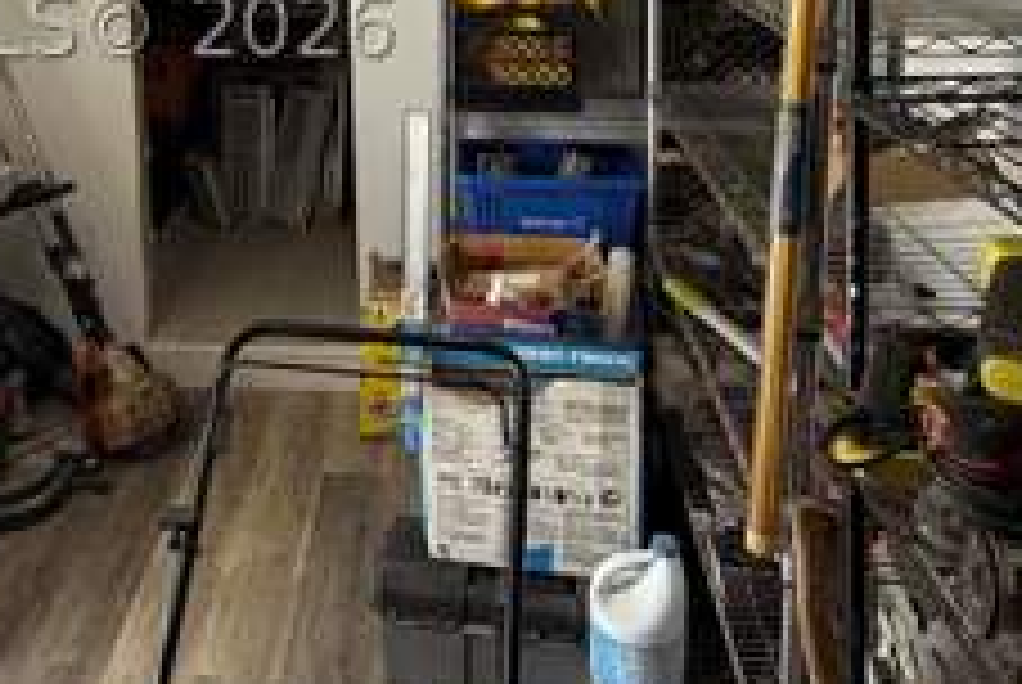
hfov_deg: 46.1
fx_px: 1165
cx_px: 288
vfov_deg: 30.8
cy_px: 27
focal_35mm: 41
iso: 80
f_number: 2.2
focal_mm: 2.22
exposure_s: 1/121
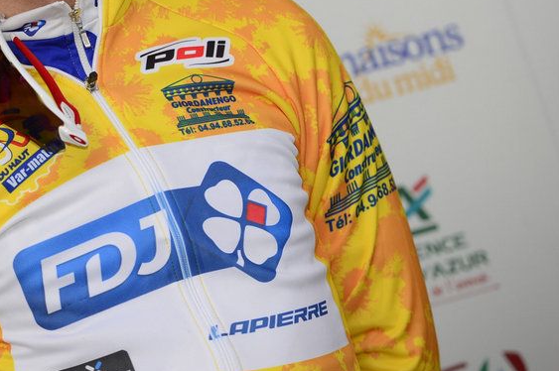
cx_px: 53
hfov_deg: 7.1
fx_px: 4467
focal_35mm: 288
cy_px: 48
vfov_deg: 4.8
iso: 200
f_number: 2.8
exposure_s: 1/250
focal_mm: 135
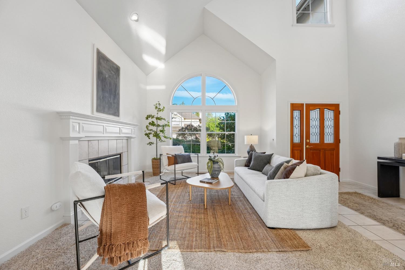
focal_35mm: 14
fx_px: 157
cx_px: 202
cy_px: 135
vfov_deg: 81.2
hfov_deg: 104.3
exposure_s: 1/50
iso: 500
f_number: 8
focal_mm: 14
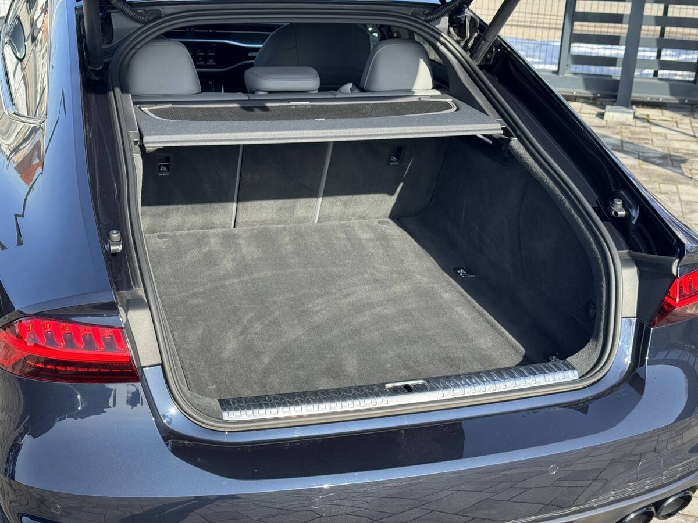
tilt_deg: -23.7
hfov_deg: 39.7
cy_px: 262
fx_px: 968
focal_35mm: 48
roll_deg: -1.5
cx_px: 349
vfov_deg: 30.3
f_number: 1.78
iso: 64
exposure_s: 1/876
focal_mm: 6.76
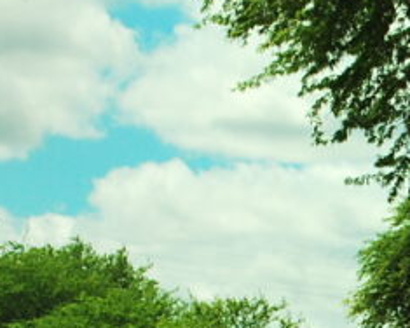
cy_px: 406
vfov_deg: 6.2
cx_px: 803
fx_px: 2985
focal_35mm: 246
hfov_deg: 7.6
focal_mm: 40
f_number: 6.3
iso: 400
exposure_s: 1/2000
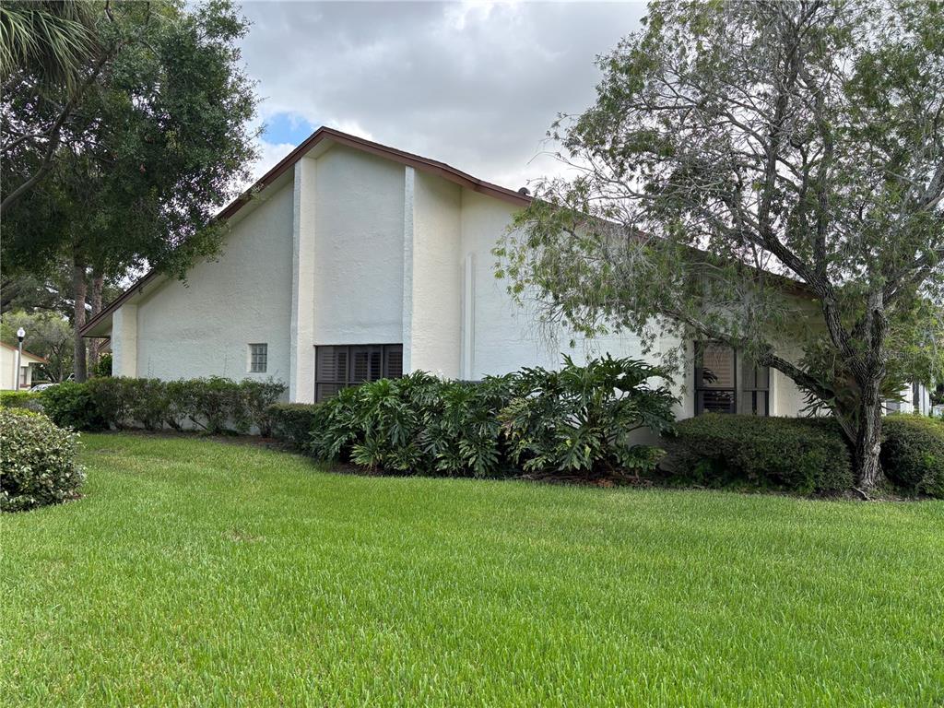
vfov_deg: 53.1
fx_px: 709
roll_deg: -1.2
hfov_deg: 67.3
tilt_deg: +3.1
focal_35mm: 26
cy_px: 354
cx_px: 472
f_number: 1.6
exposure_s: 1/818
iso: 50
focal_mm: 5.96
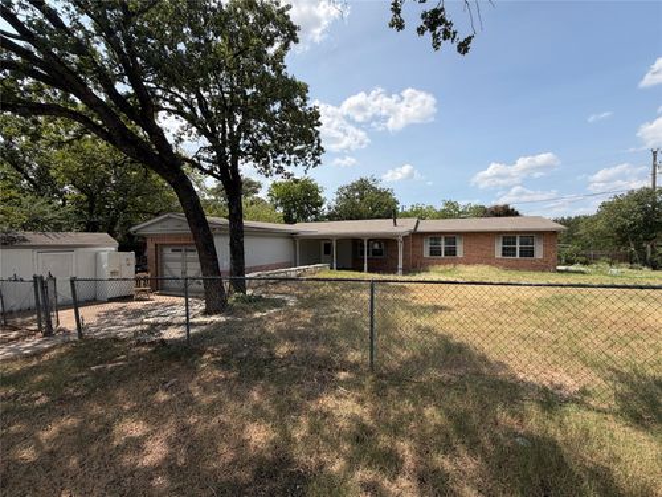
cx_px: 331
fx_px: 268
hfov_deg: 102.1
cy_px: 248
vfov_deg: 85.7
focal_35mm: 14
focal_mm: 2.22
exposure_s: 1/770
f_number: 2.2
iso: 20
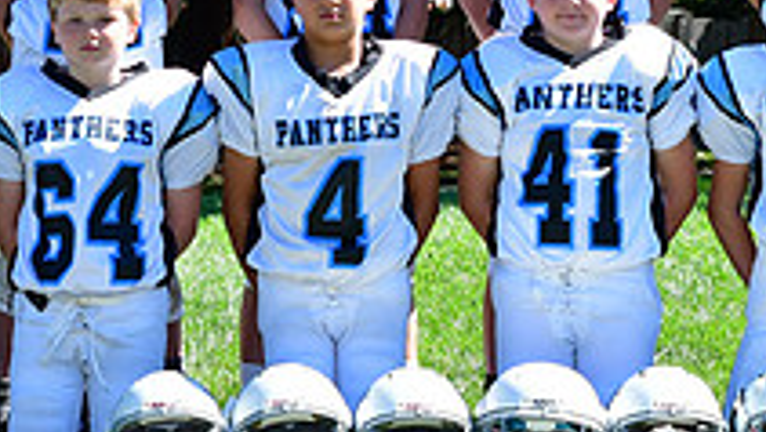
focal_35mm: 216
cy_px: -194
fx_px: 4390
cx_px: 490
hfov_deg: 10.0
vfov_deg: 5.6
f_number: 6.3
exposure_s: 1/800
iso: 400
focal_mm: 50
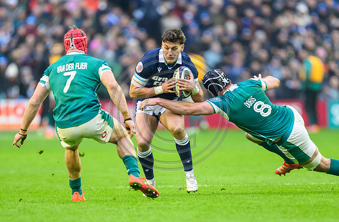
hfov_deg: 2.8
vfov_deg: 1.9
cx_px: 207
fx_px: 6856
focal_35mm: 732
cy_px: 170
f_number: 2.8
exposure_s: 1/1600
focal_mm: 400
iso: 4000
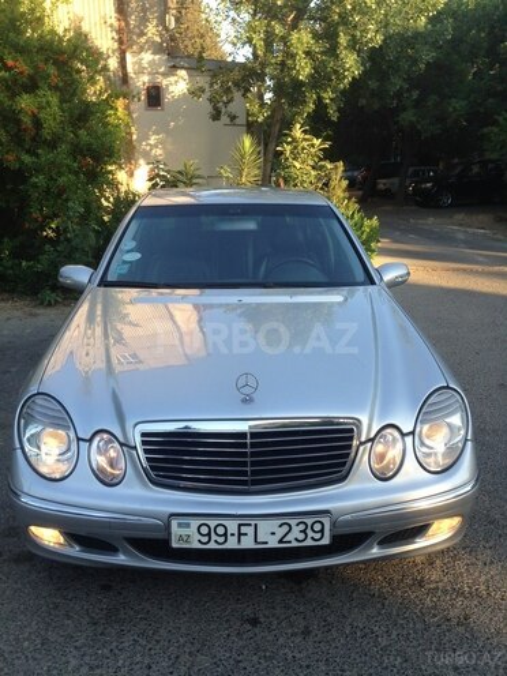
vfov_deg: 55.4
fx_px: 644
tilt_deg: -12.3
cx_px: 254
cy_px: 338
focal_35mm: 33
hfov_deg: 42.9
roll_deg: +0.0
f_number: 2.4
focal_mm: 4.12
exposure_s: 1/175
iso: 50
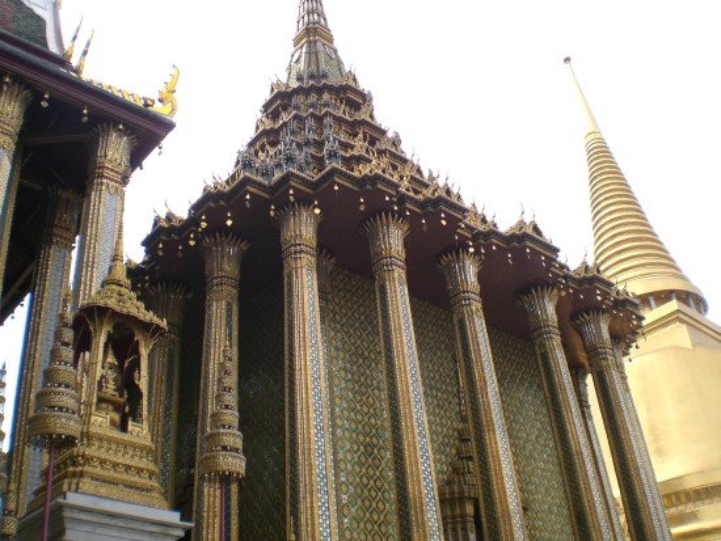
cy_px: 270
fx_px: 792
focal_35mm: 38
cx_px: 360
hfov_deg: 49.0
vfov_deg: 37.7
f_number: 4.4
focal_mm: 6.3
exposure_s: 1/160
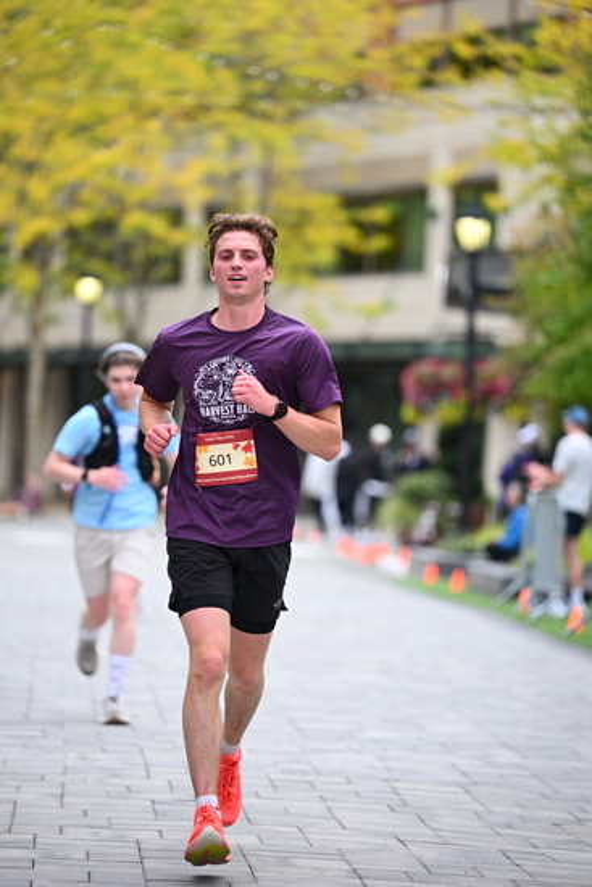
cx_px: 296
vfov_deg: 12.4
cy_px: 444
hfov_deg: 8.3
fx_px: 4067
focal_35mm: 165
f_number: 2.8
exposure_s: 1/2000
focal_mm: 165
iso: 640
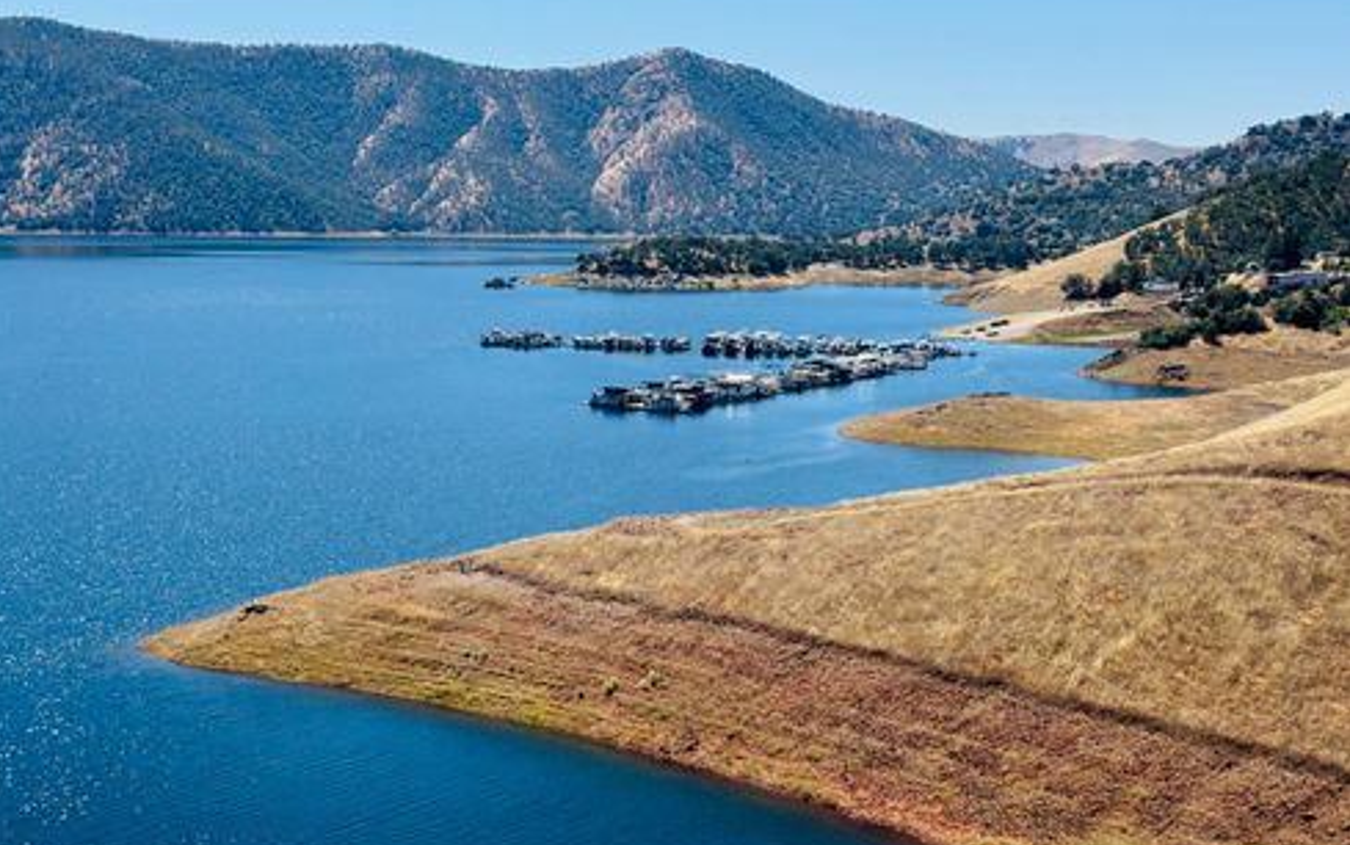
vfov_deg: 24.9
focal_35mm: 52
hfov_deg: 38.9
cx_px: 663
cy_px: 432
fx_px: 1914
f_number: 1.78
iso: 64
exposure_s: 1/5376
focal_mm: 6.76
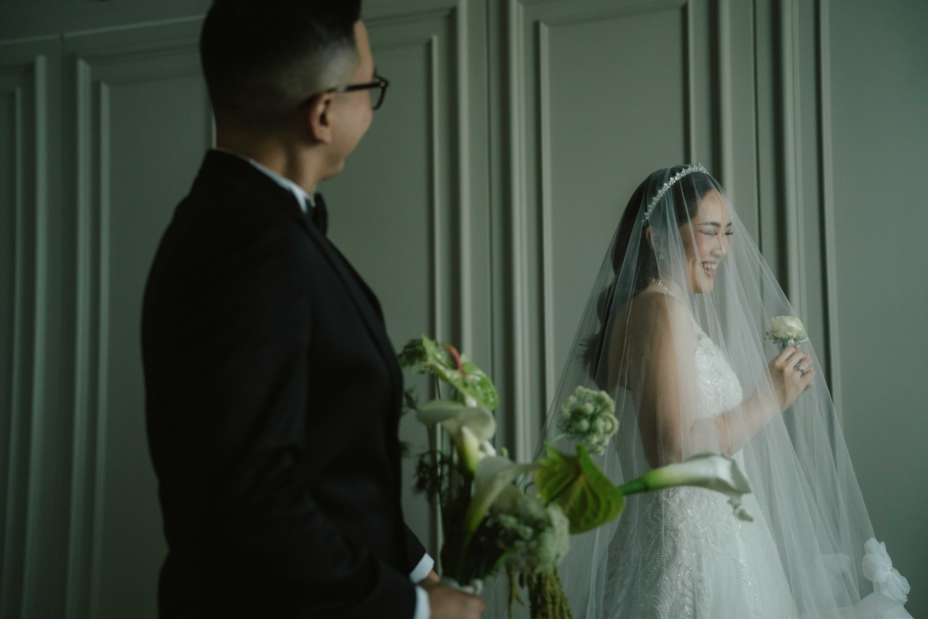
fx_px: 1263
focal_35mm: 49
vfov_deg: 27.5
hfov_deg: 40.3
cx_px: 464
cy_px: 310
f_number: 2.2
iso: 2500
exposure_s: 1/500
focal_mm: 49
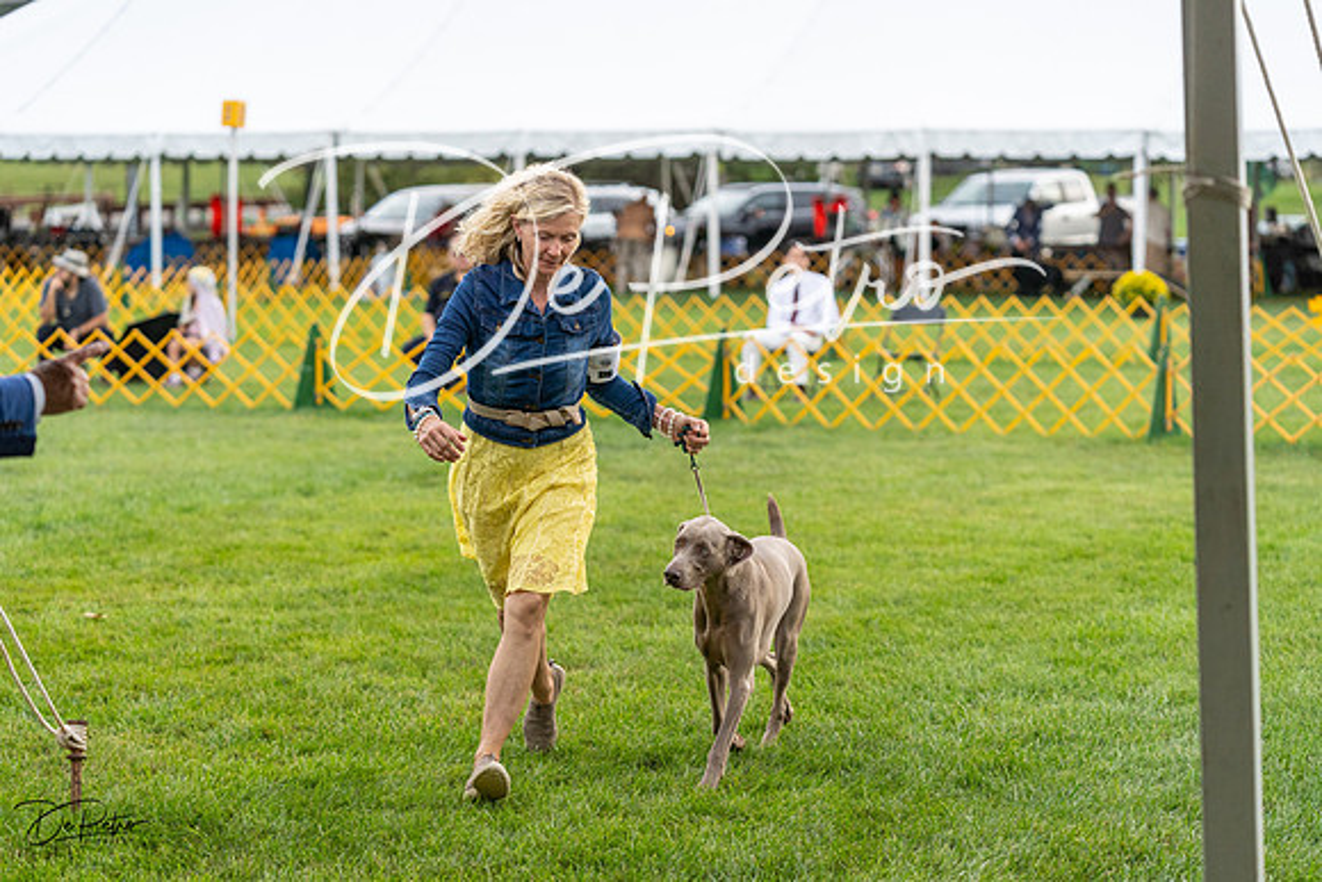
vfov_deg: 14.6
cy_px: 441
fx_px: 3453
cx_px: 661
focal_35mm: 94
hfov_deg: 21.7
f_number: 3.2
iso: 1000
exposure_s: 1/1000
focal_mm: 94
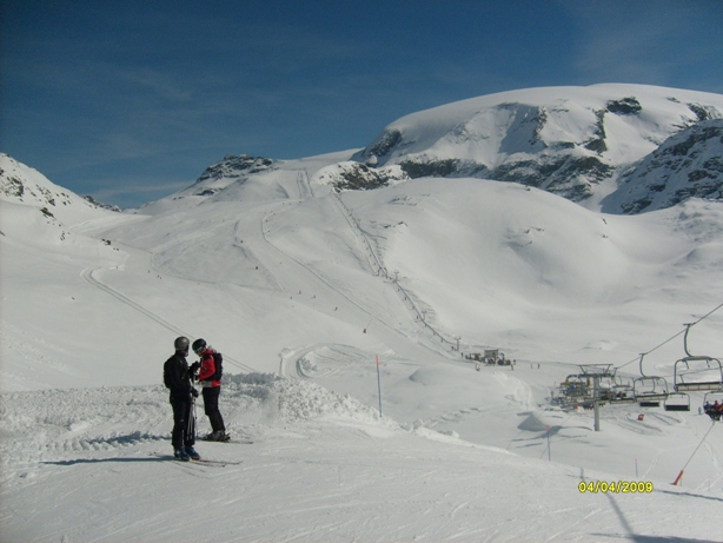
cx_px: 362
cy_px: 272
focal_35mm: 35
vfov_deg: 40.7
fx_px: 731
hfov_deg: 52.6
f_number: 7.1
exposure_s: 1/1500
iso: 80
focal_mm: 5.8
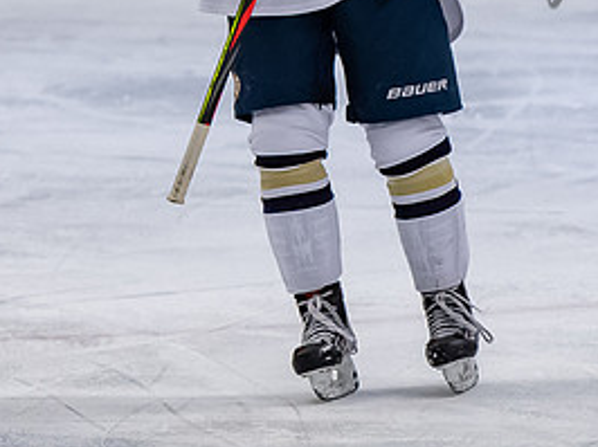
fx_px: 12962
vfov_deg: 2.0
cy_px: -201
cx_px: 248
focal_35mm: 751
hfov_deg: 2.6
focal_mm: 155
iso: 1400
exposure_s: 1/800
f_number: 3.2
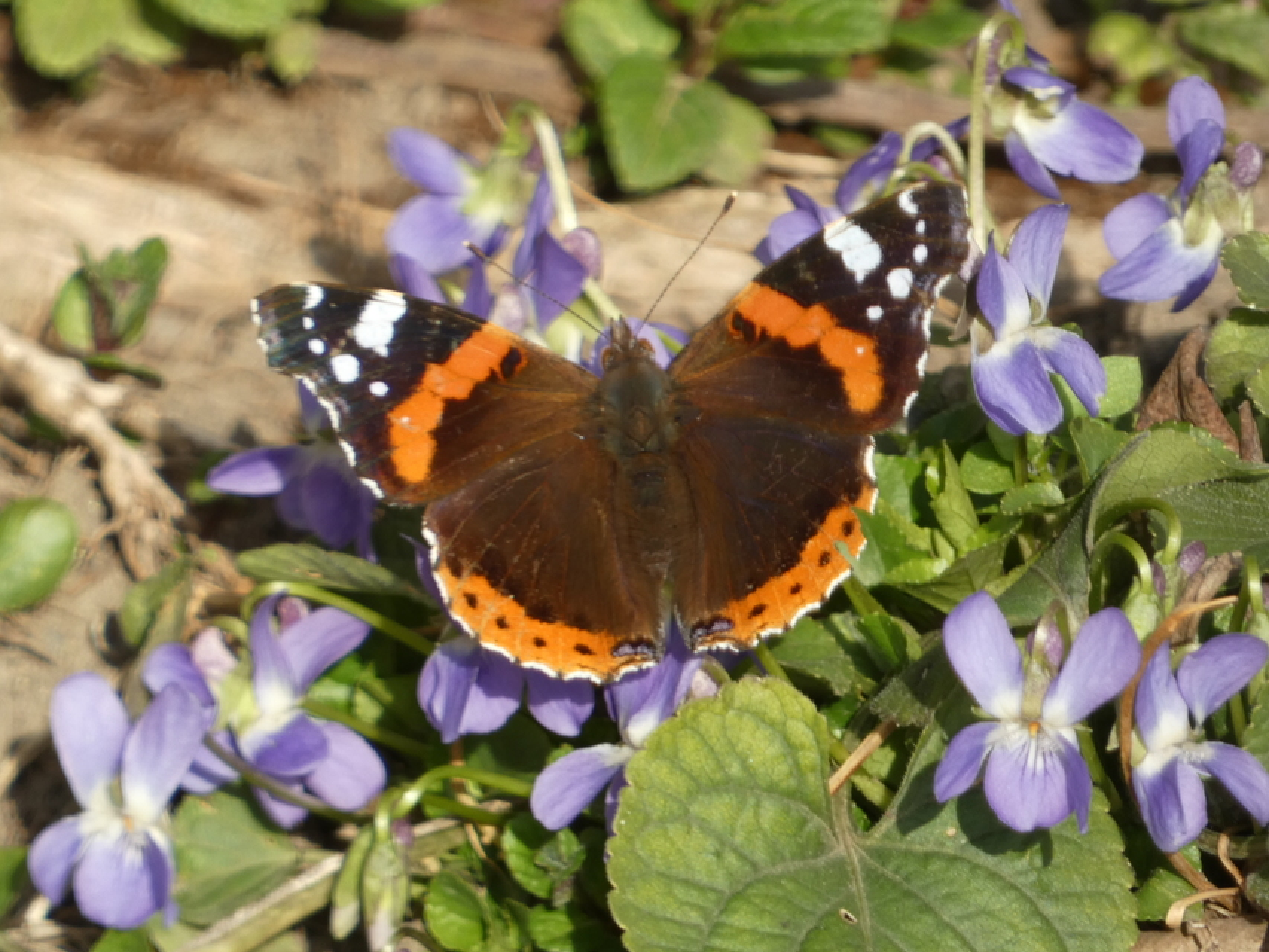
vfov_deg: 1.4
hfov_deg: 1.9
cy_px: 476
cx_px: 634
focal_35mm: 1033
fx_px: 37874
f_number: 5.6
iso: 80
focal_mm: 185
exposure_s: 1/125
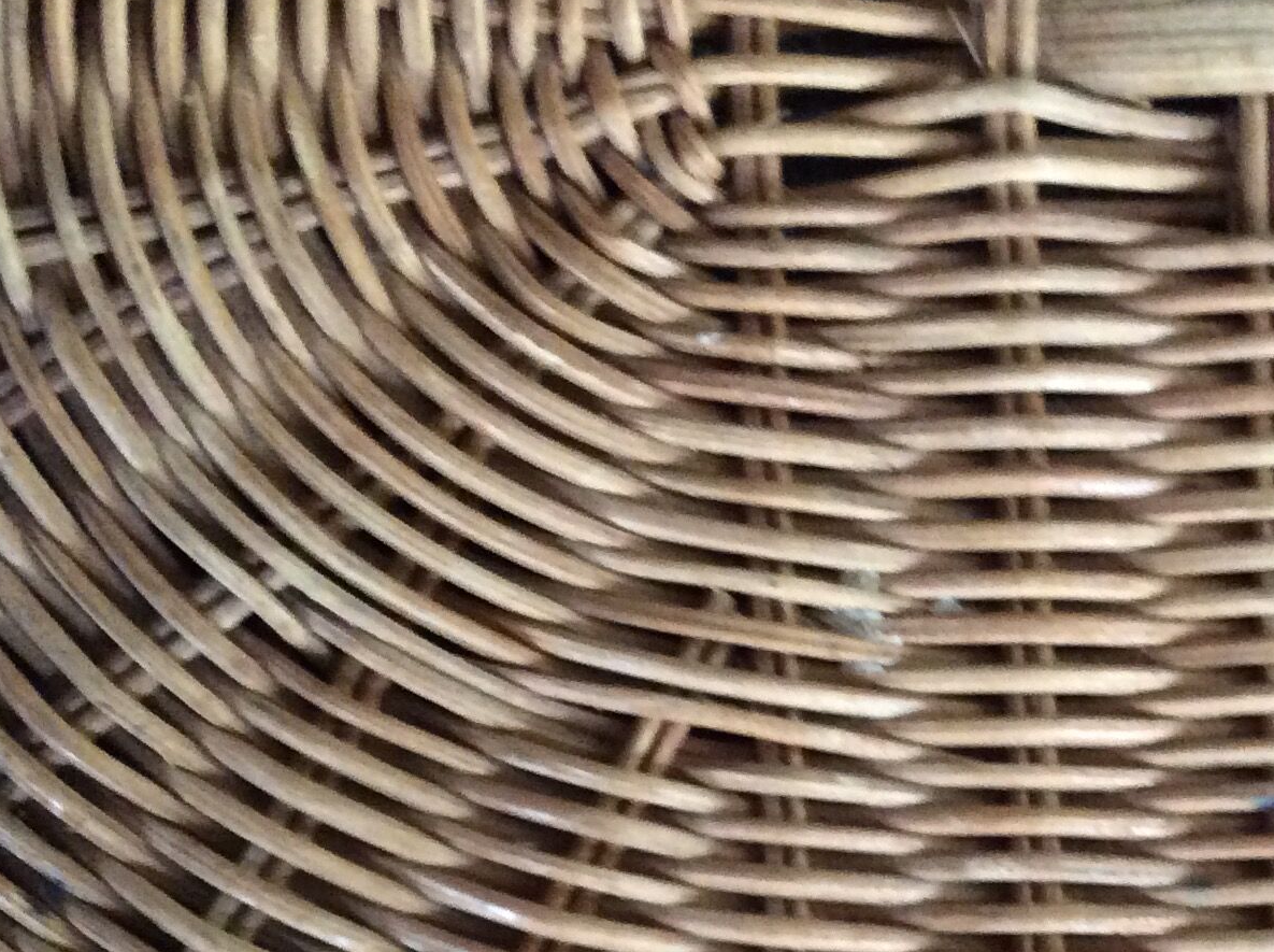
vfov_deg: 20.4
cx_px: 872
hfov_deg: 27.6
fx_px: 2572
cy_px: 927
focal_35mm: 70
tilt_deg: -84.8
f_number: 2.4
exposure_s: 1/25
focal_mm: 3.3
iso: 320
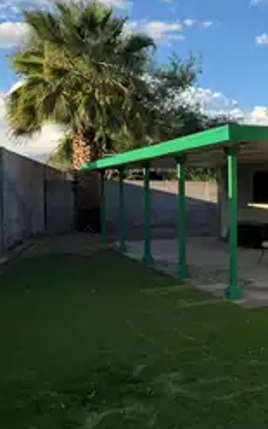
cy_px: 213
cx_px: 320
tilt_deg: -2.0
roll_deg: -0.1
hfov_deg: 27.5
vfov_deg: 48.2
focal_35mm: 41
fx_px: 479
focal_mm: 6.76
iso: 80
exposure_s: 1/2703
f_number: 1.78
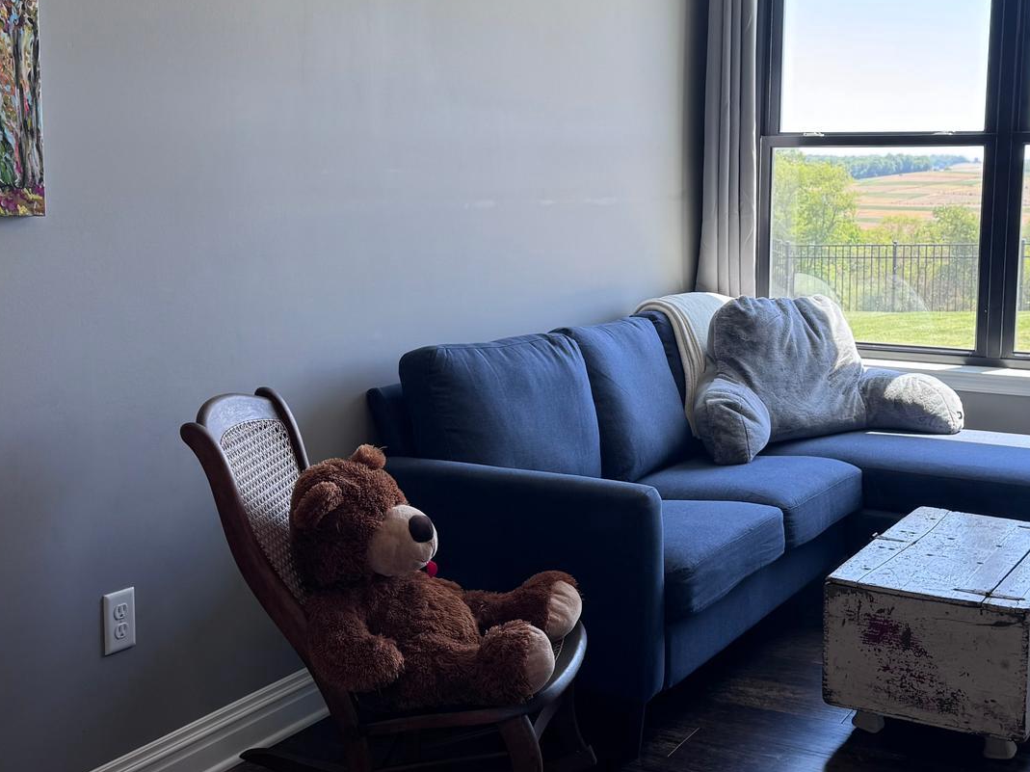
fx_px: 1368
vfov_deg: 31.5
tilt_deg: -8.0
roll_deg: -0.6
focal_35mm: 46
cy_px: 342
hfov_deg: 41.0
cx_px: 637
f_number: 1.78
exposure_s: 1/121
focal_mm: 6.76
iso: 50
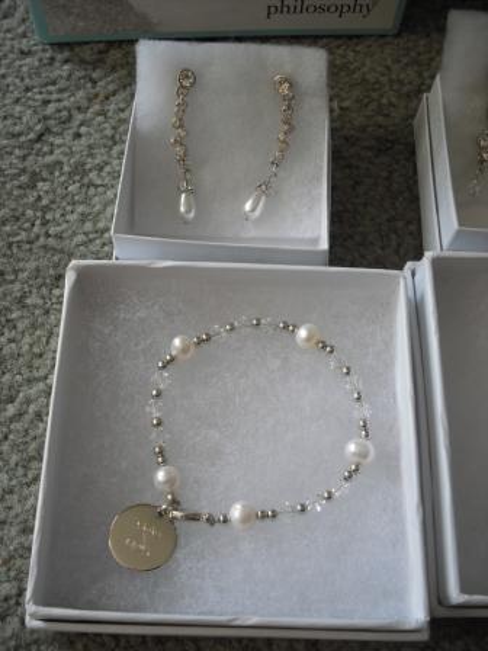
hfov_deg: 37.7
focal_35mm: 38
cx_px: 244
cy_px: 326
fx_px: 714
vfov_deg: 49.0
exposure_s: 1/80
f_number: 2.8
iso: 100
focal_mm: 6.2
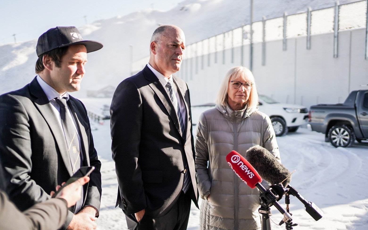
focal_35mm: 37
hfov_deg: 52.8
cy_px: 109
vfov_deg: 34.4
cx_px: 183
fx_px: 371
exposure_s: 1/8000
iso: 400
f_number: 1.8
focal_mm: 35
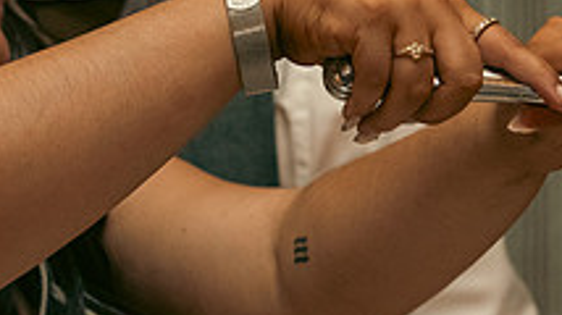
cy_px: 253
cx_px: 486
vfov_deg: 4.4
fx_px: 4065
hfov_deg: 7.9
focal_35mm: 273
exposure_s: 1/160
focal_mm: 64
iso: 2500
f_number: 3.5
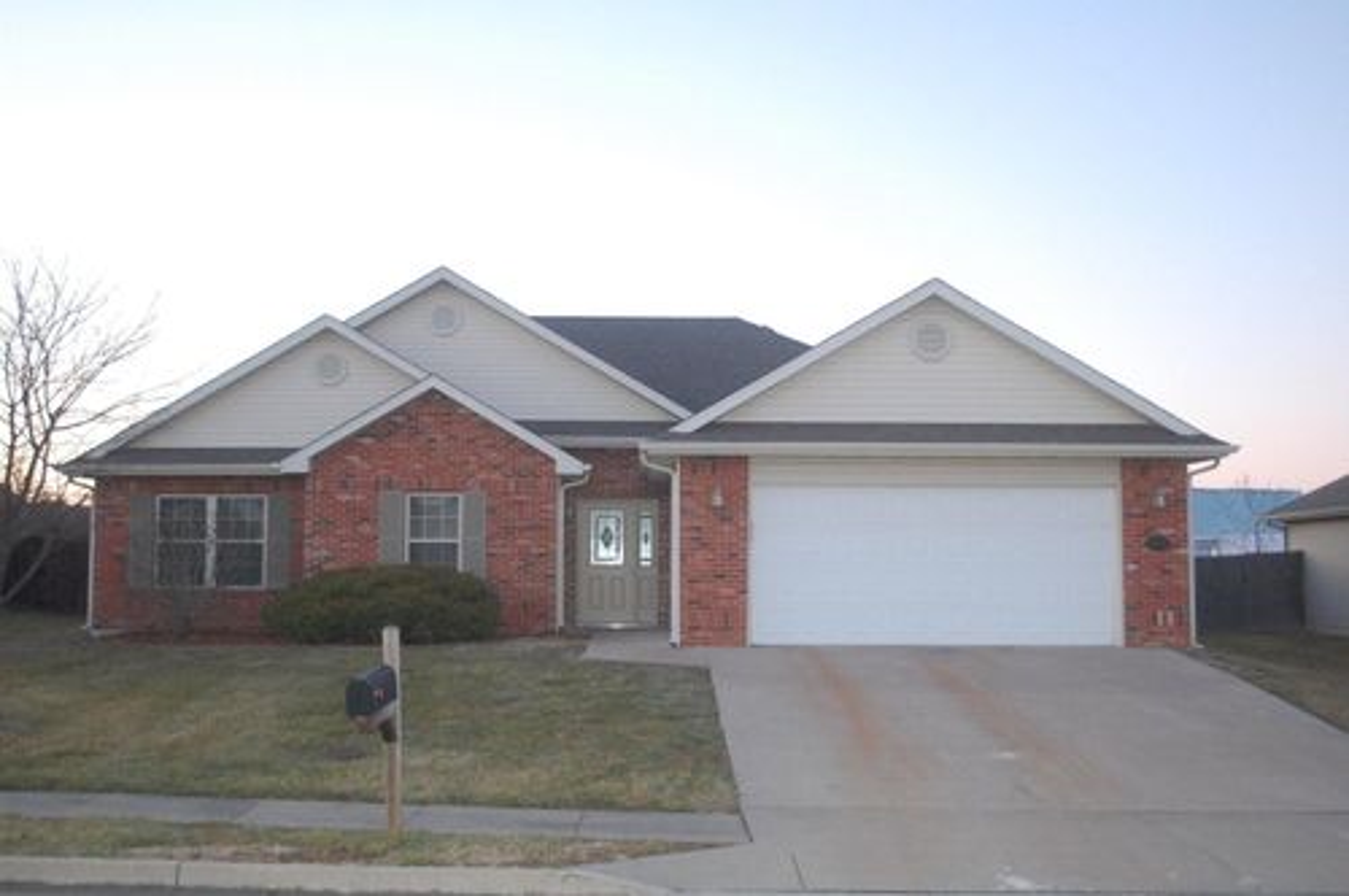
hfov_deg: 49.6
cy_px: 448
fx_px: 1460
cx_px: 674
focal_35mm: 39
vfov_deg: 34.1
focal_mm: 26
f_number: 4.5
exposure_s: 1/60
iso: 1250
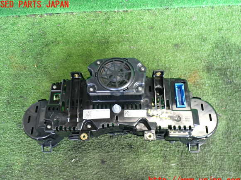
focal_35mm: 31
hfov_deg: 58.4
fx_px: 216
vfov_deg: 45.4
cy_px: 93
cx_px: 118
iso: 320
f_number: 2.3
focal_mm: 5.4
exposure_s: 1/30
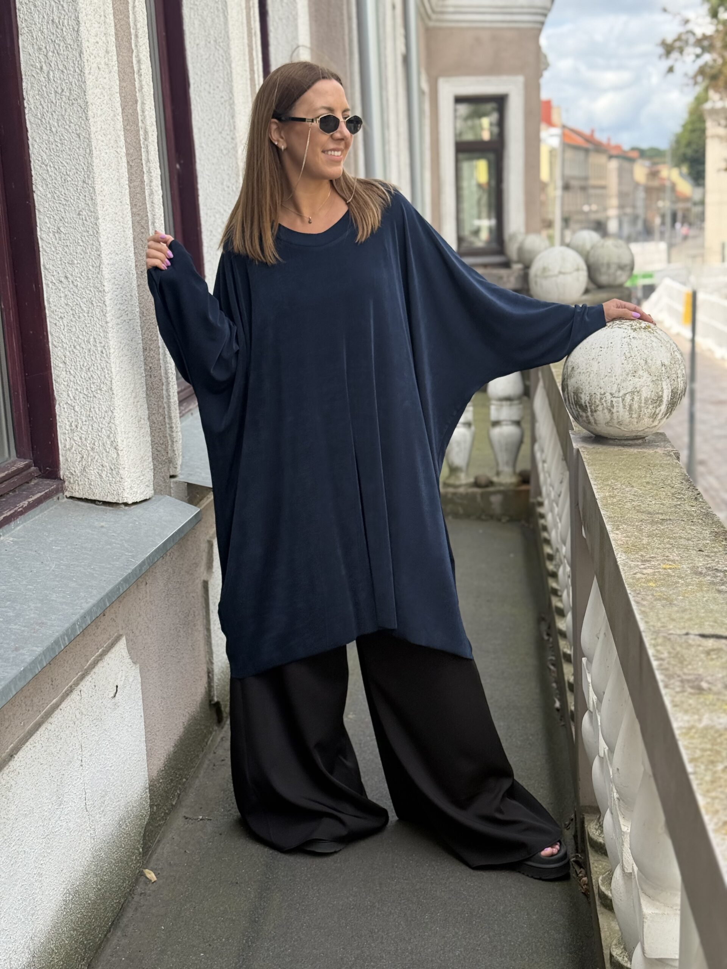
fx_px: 1344
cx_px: 364
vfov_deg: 39.7
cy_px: 484
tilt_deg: -11.1
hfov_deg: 30.3
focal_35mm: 48
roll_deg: +2.0
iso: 80
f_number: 1.78
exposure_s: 1/975
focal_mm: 6.76
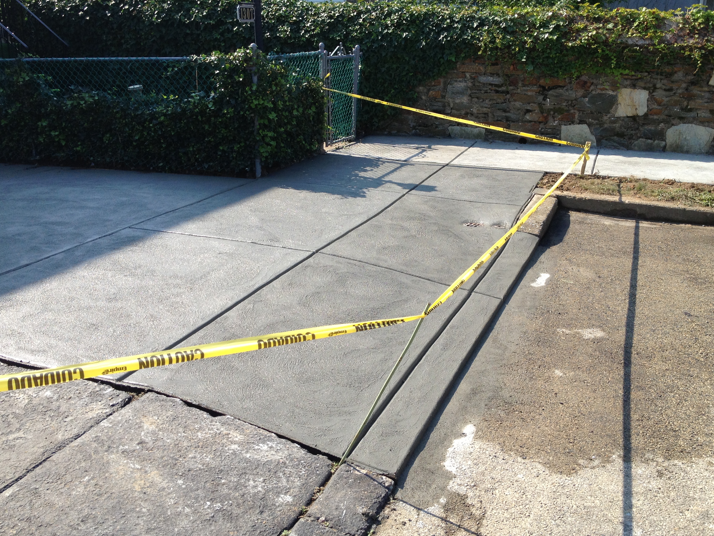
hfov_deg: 47.9
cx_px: 348
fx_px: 804
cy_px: 244
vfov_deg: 36.8
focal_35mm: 39
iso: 50
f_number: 2.4
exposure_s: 1/876
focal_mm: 4.28
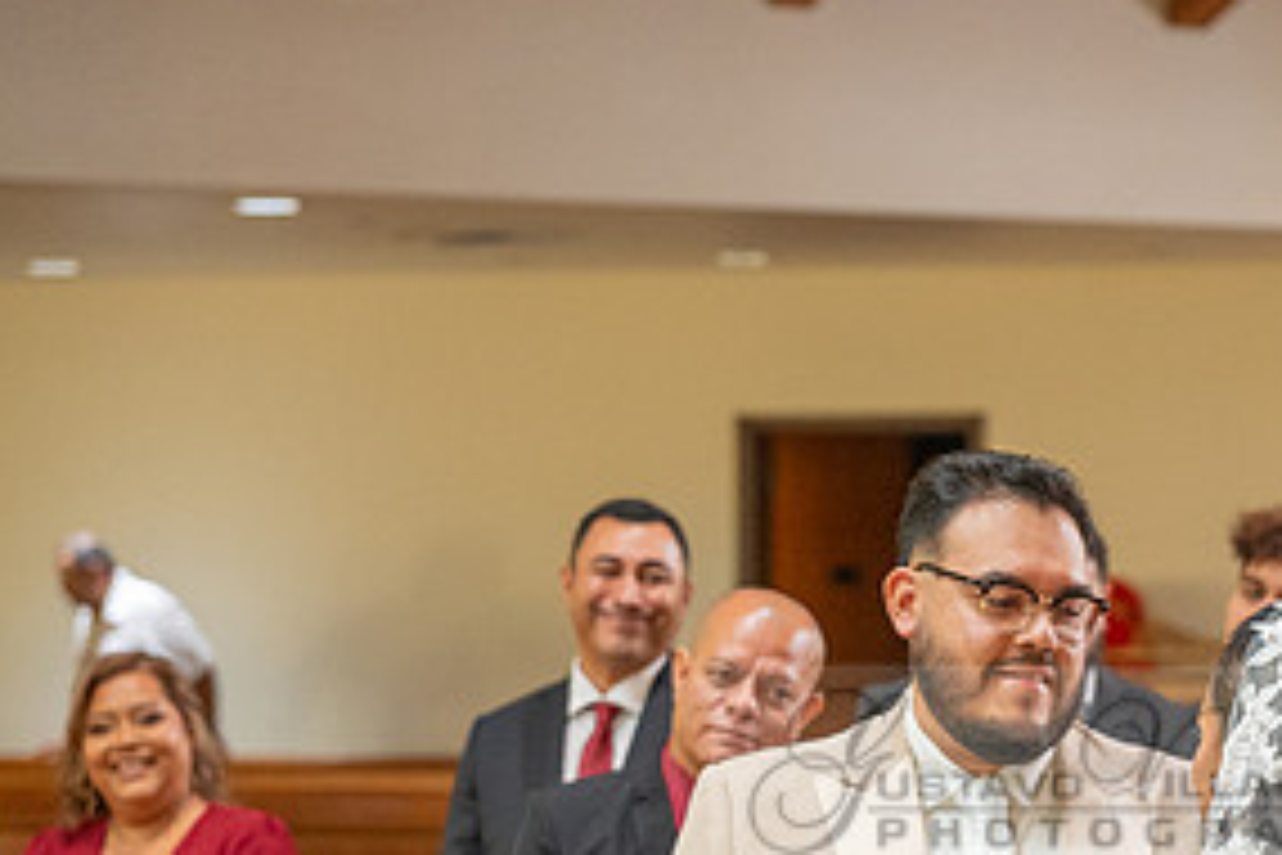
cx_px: 1102
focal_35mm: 183
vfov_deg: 7.5
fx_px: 6516
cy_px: 772
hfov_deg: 11.2
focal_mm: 90
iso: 3200
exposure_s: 1/160
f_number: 4
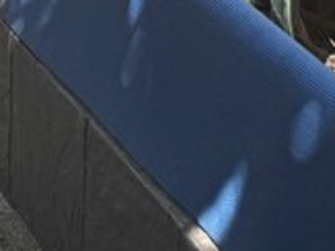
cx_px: -582
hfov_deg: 10.4
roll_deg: +0.1
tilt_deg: -0.7
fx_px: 1460
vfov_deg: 8.2
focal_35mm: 151
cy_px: -516
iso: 100
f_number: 1.78
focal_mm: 6.76
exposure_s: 1/849
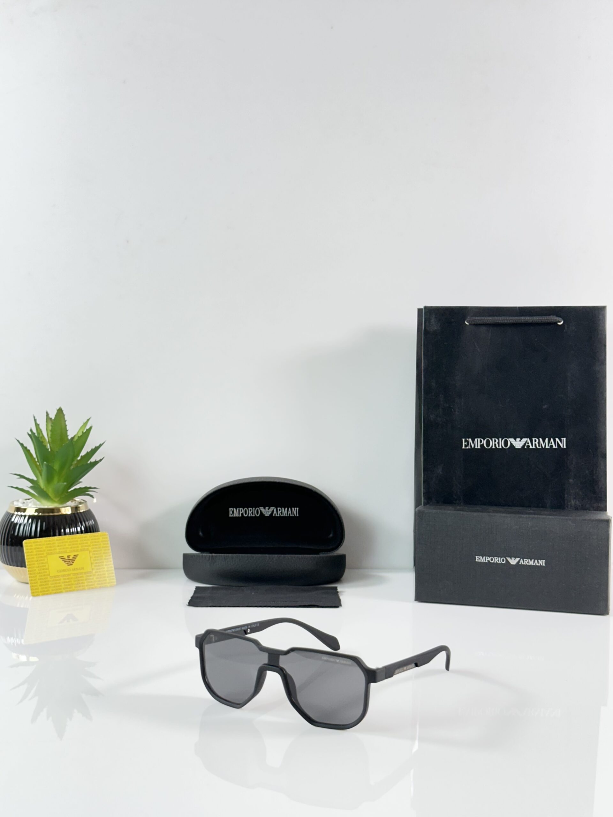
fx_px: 1133
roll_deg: -0.3
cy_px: 408
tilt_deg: -3.9
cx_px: 306
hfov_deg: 30.3
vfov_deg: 39.7
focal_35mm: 48
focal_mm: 6.86
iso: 100
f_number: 1.78
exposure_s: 1/100
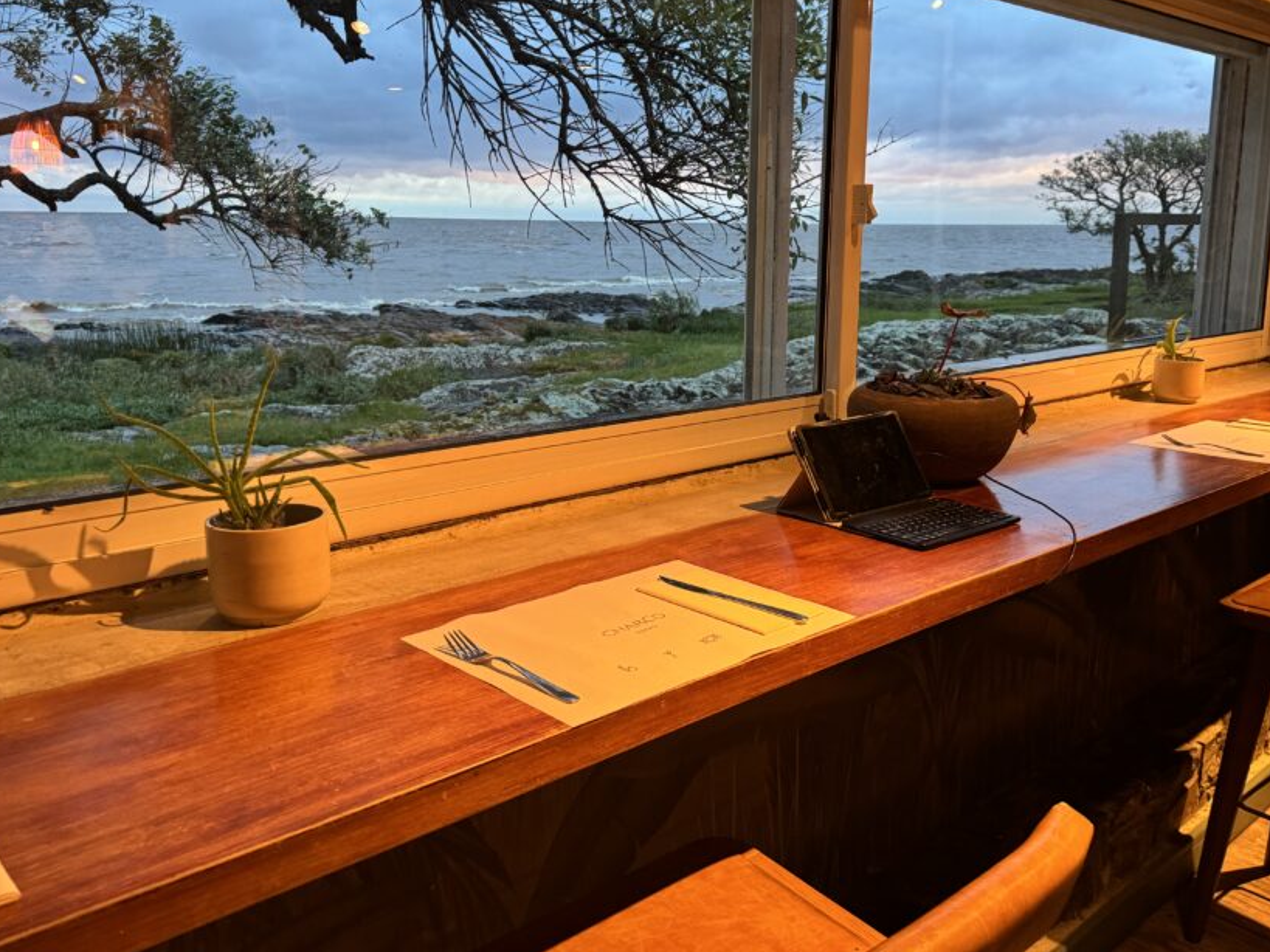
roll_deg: +0.1
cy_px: 406
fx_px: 1100
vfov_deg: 46.6
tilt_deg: -11.2
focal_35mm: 30
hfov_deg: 59.9
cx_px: 678
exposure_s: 1/50
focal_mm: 6.86
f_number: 1.78
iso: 320
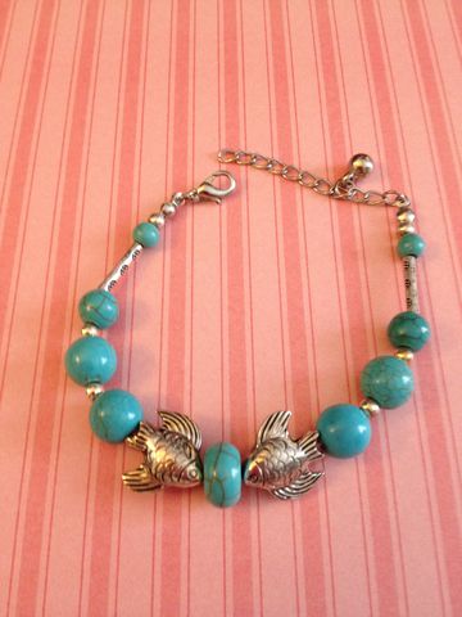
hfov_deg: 40.7
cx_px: 231
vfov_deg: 52.6
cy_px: 308
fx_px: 623
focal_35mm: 35
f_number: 2.4
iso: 200
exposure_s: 1/20
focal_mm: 4.28
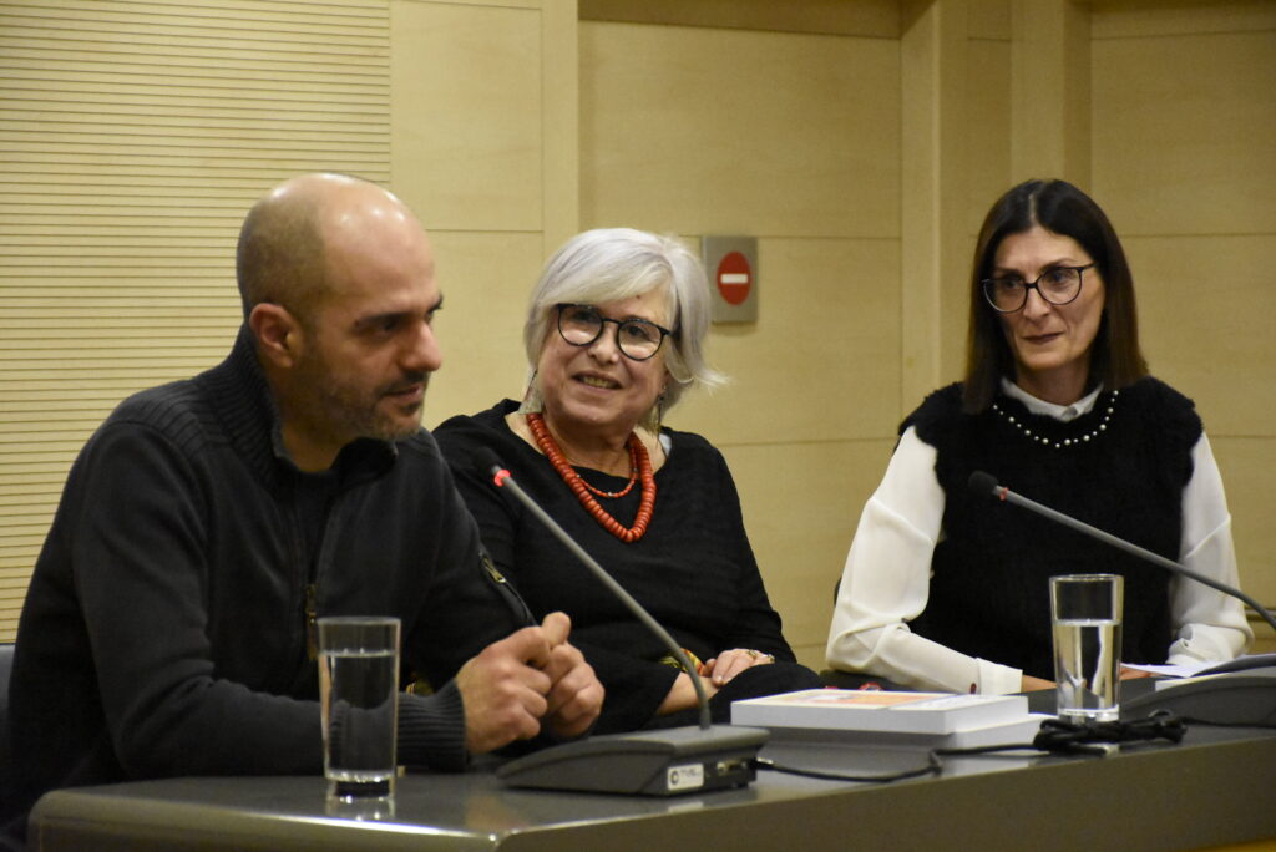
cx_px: 638
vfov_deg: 10.2
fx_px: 4788
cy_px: 426
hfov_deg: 15.2
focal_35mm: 135
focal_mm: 90
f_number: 5.3
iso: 11400
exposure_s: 1/250
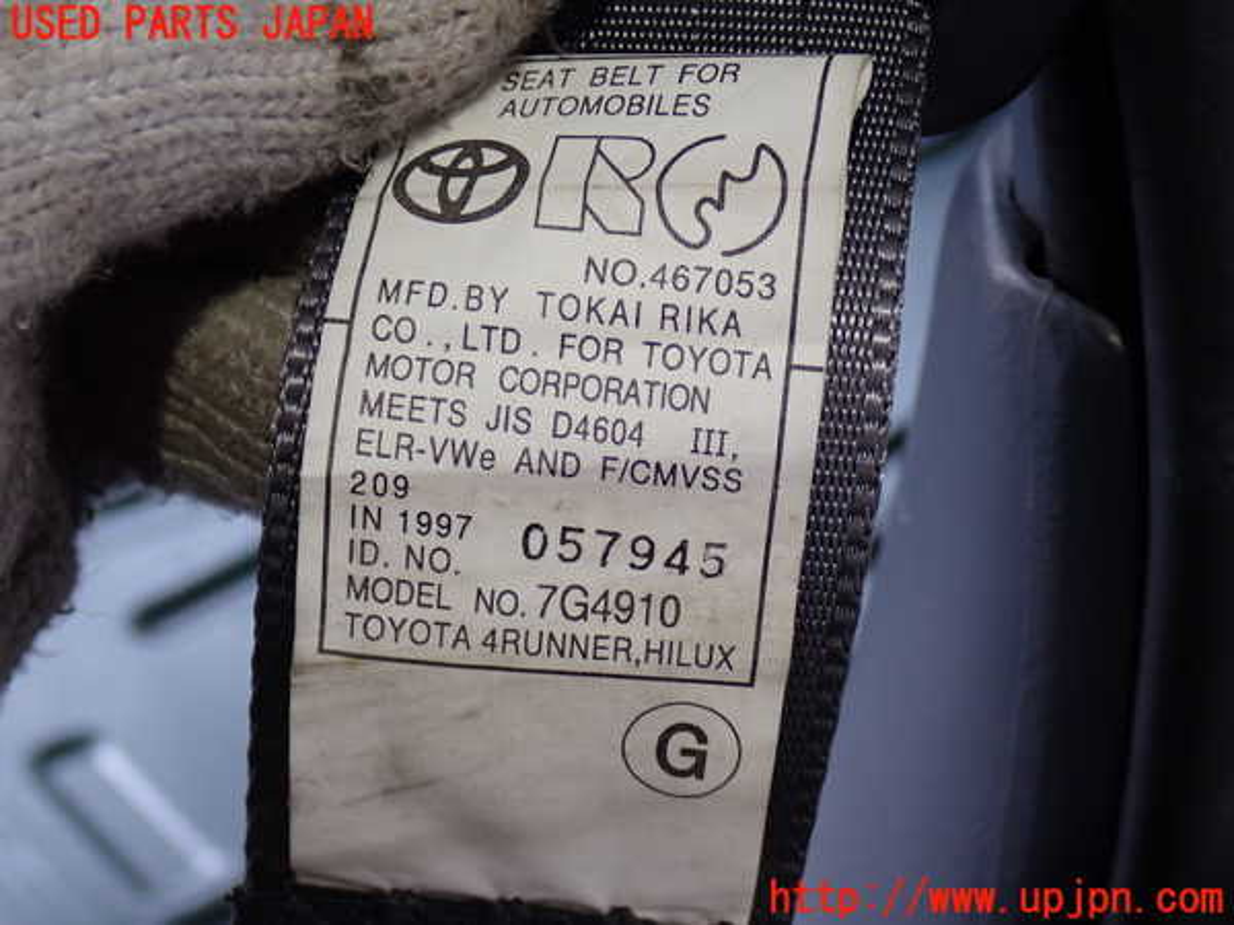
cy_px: 462
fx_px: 2068
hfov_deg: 33.2
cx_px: 617
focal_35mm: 58
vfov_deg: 25.2
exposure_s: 1/60
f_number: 3.5
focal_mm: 10.35
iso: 320
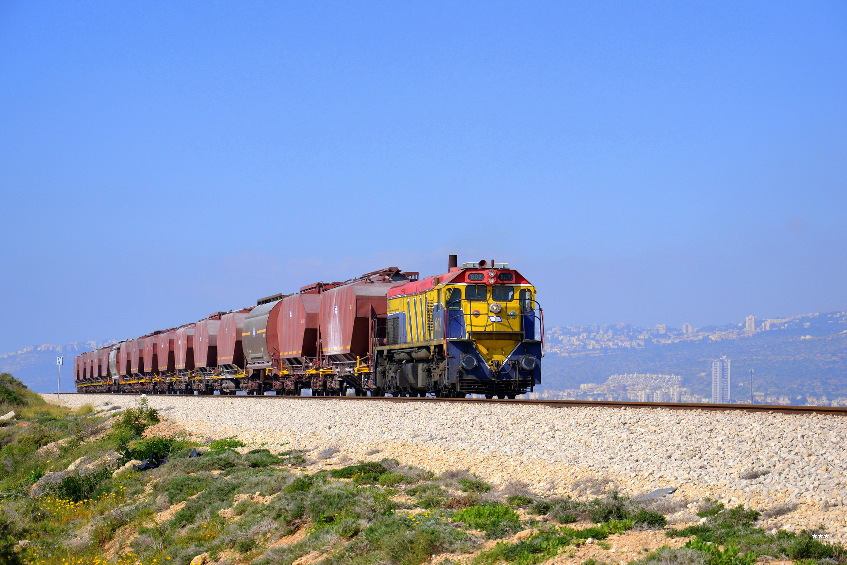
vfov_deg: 11.4
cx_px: 424
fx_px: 2823
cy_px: 282
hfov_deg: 17.1
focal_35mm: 120
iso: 400
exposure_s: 1/2000
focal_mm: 80
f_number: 6.3
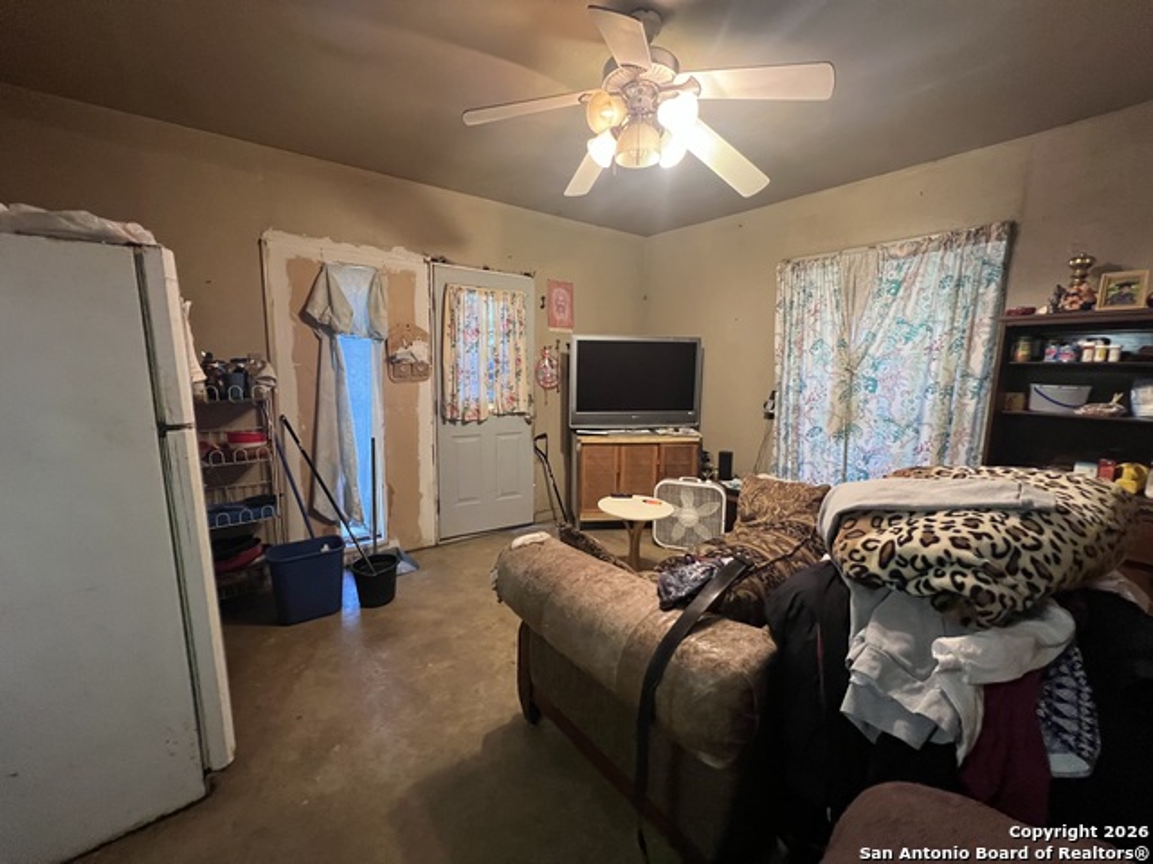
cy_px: 432
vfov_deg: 89.9
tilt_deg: -7.3
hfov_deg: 106.2
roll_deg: -1.0
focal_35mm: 13
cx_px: 576
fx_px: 433
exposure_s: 1/60
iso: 640
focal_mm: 1.57
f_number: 1.8
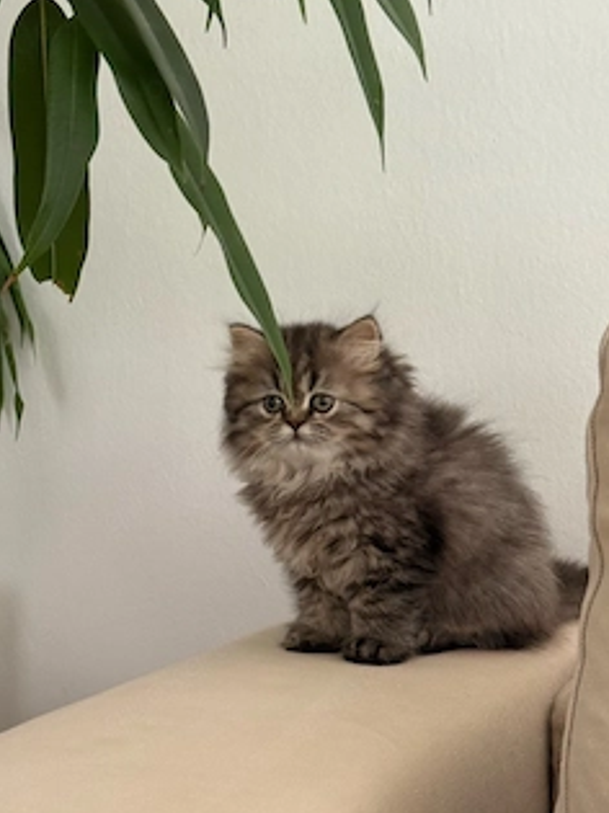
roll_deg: +0.2
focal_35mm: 61
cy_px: 503
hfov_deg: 24.0
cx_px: 232
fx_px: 1432
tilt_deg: -4.9
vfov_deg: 31.6
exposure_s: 1/60
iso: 200
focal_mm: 6.76
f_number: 1.78
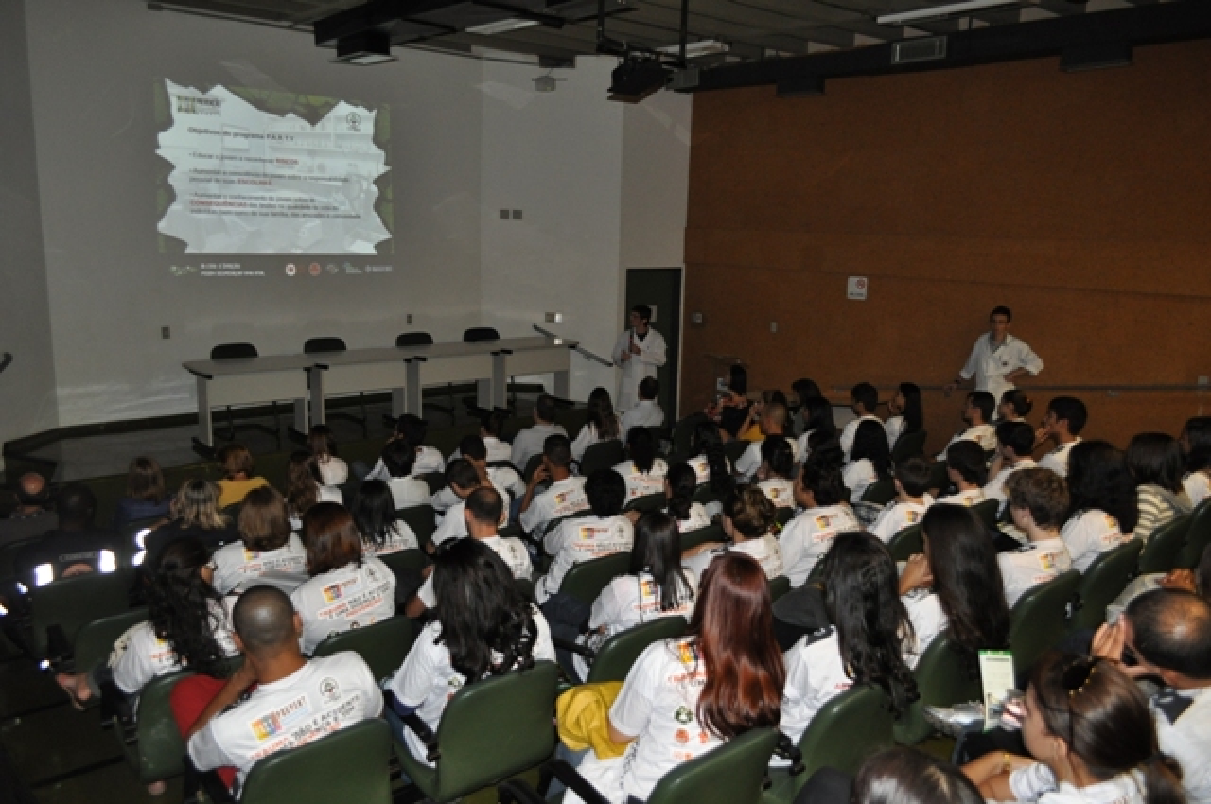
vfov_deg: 47.8
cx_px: 606
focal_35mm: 27
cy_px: 402
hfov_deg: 67.4
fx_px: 907
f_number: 3.5
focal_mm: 18
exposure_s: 1/60
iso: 800
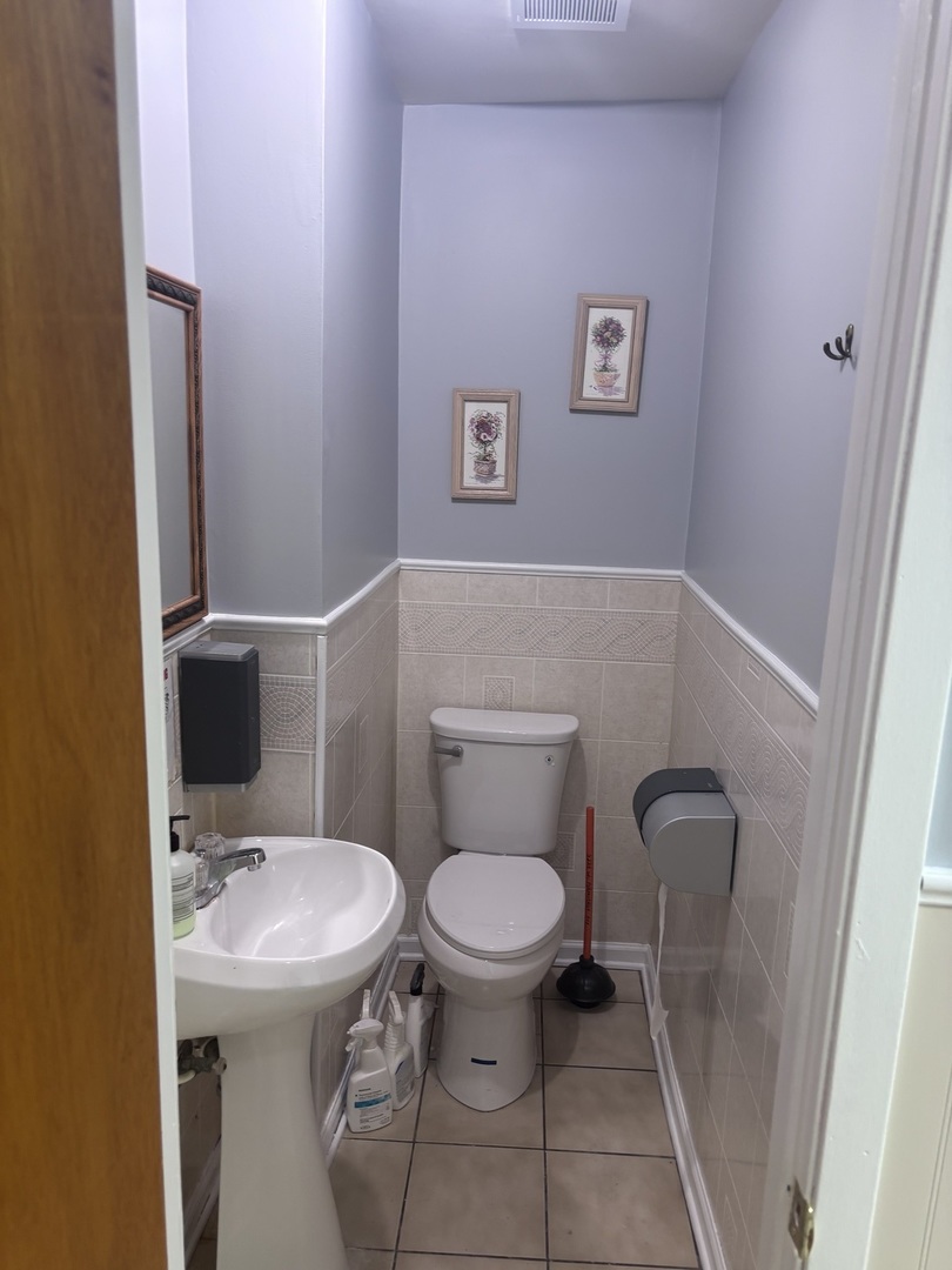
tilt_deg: -11.7
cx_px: 476
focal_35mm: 26
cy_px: 635
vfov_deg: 67.3
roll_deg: -2.0
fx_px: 953
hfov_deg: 53.1
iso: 100
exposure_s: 1/60
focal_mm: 5.96
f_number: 1.6
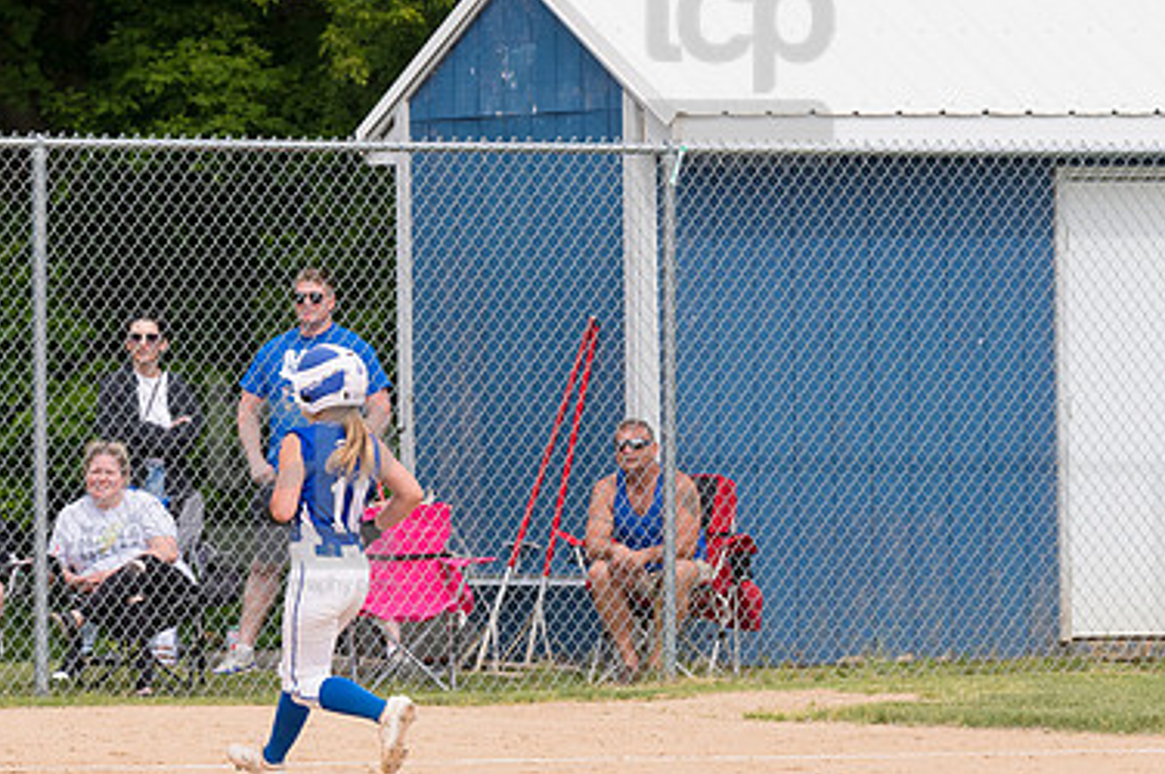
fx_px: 14970
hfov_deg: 4.5
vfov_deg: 3.0
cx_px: 301
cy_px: 486
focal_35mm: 463
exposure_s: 1/1600
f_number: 5.6
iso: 320
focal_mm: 200
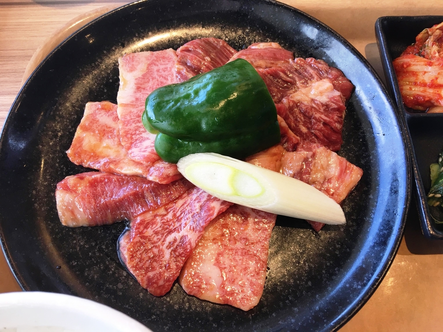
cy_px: 166
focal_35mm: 29
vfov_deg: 48.2
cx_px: 222
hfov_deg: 61.7
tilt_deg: -67.6
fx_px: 371
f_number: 2.2
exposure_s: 1/40
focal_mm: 4.15
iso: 25
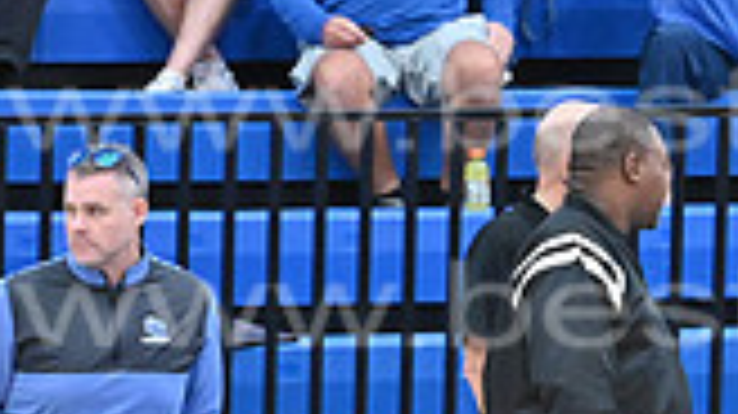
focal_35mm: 555
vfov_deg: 2.2
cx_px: 1040
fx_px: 10854
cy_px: 414
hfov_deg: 3.9
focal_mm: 150
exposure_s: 1/800
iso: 10000
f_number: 4
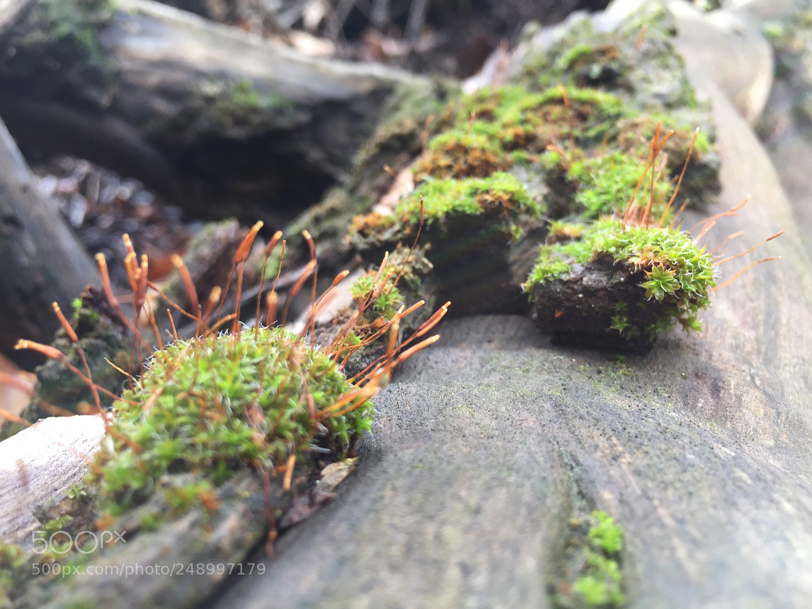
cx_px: 406
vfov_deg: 48.2
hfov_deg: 61.7
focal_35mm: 29
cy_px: 304
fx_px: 680
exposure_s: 1/60
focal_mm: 4.15
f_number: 2.2
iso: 32
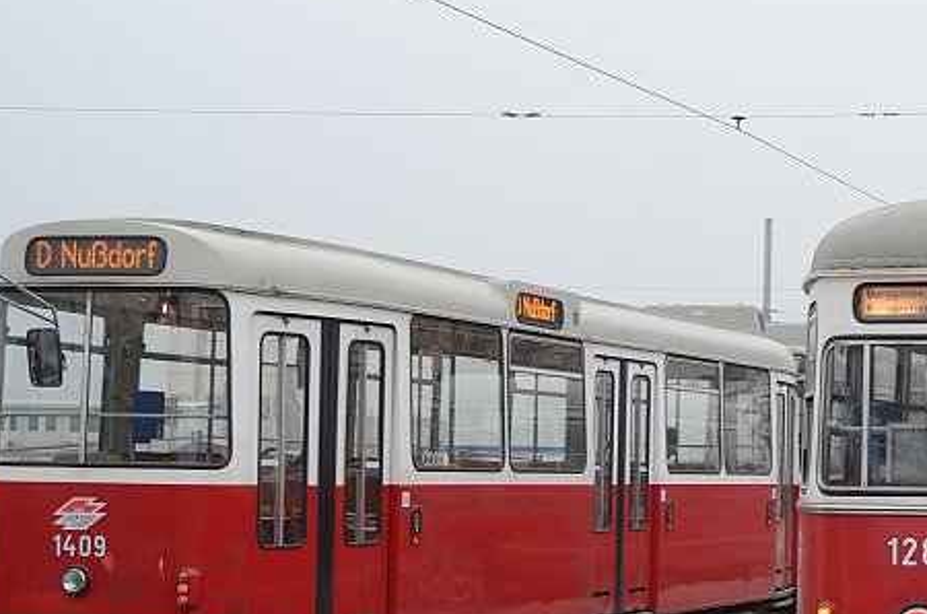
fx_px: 2467
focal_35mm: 96
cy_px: 453
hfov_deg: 20.7
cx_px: 871
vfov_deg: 14.1
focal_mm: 32
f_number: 4.5
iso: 100
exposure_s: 1/100
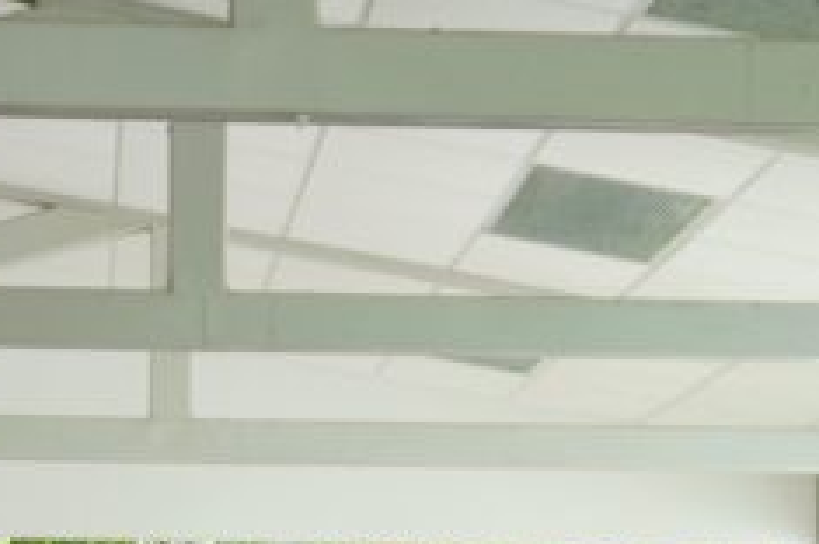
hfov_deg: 15.6
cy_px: 996
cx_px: 174
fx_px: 2976
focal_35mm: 131
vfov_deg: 9.9
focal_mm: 20
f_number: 4
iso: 500
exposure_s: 1/160
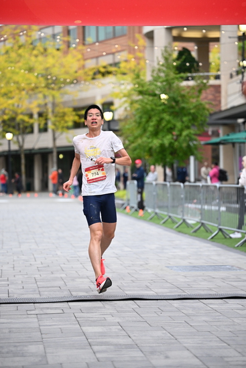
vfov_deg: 19.8
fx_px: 1055
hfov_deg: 13.3
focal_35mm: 103
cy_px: 184
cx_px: 123
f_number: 2.8
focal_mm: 103
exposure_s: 1/1250
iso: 1600
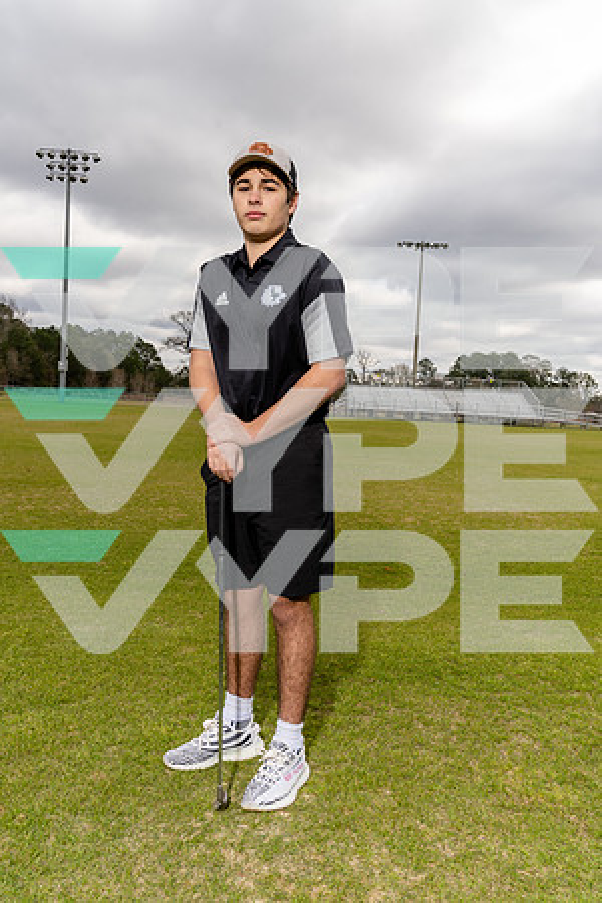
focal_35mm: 31
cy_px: 452
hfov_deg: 42.3
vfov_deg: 60.3
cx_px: 301
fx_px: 778
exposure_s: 1/250
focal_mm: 31
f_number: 9
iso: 160
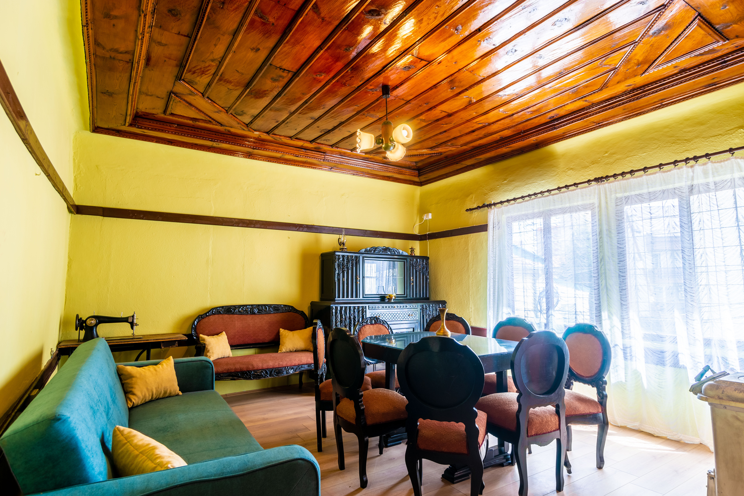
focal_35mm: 20
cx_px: 372
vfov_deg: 61.9
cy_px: 248
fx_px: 413
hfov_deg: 84.0
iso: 100
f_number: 8
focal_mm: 20
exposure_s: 1/20
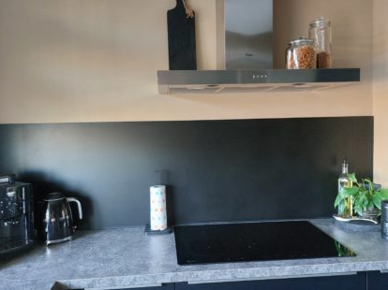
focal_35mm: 29
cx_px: 187
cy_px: 146
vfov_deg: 48.2
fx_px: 325
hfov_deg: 61.7
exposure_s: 1/33
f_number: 1.8
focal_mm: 5.23
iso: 500
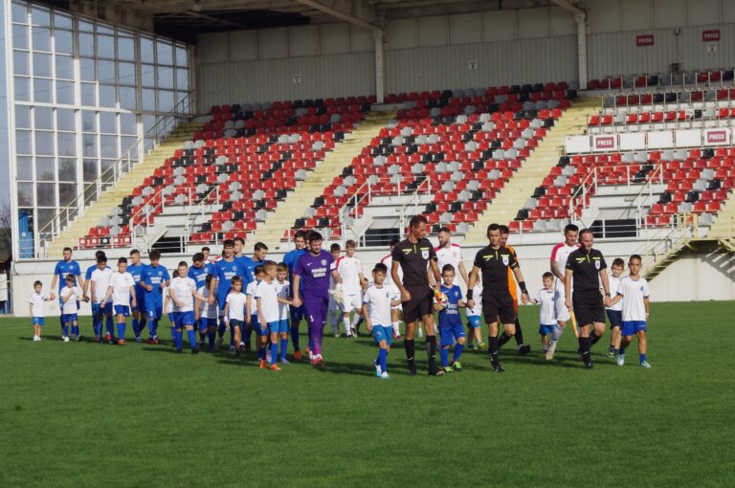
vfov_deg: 12.5
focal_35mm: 109
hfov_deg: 18.8
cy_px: 244
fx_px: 2223
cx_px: 368
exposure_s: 1/500
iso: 400
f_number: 10
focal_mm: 73
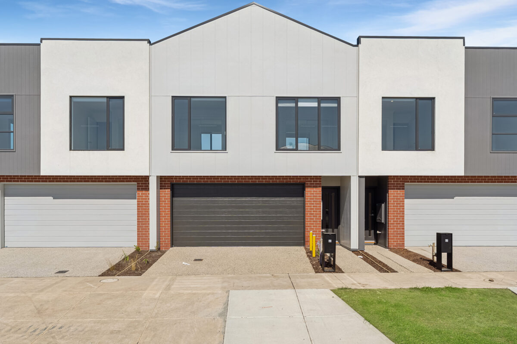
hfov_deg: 73.7
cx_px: 258
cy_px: 172
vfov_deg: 53.1
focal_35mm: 24
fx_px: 345
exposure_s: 1/1250
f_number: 5.6
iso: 200
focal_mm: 24
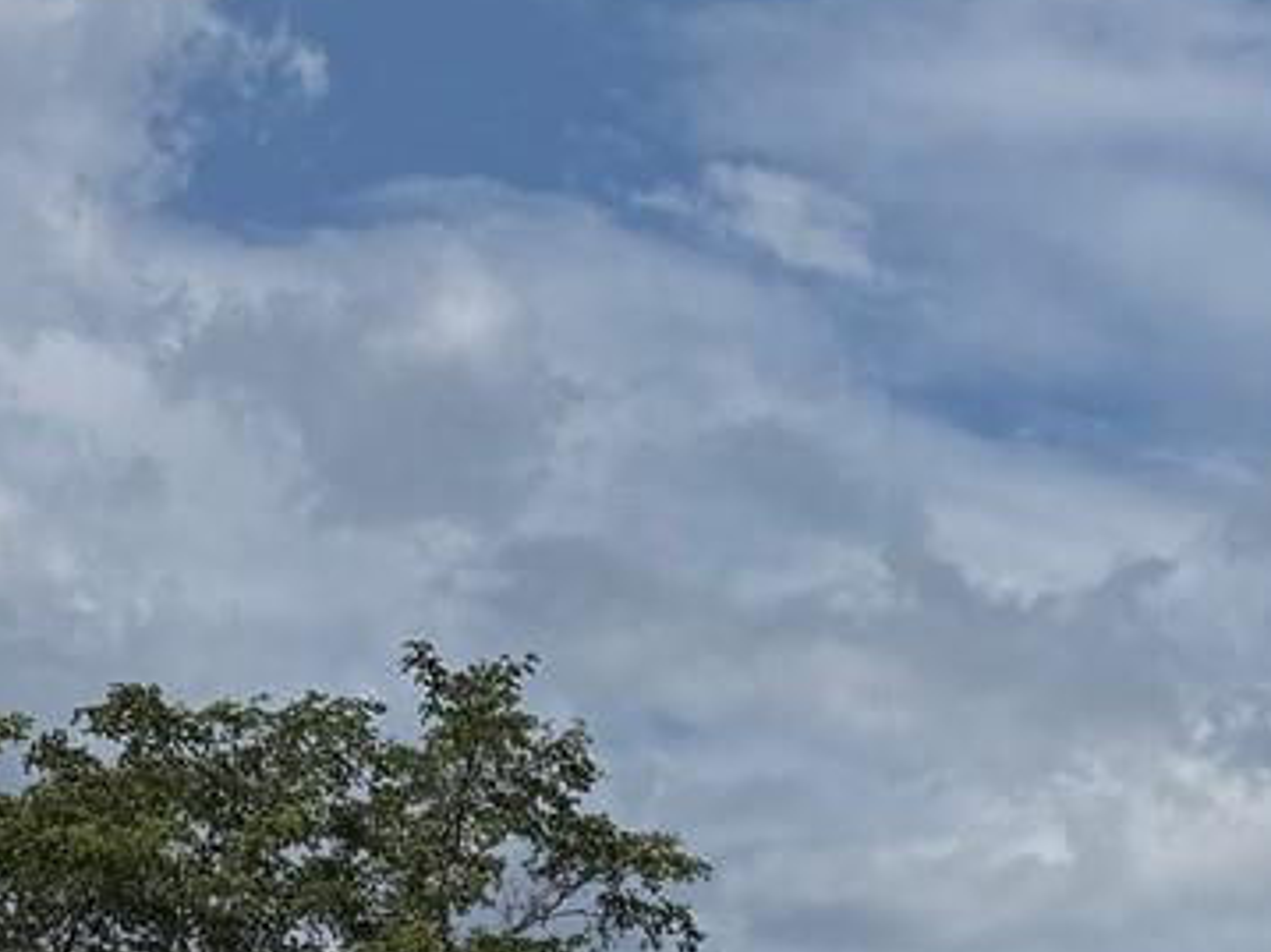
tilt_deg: +1.9
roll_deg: -0.9
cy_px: 1844
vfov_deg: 12.4
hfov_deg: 16.9
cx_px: 1830
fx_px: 3927
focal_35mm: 107
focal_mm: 6.76
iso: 80
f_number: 1.78
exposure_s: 1/11905
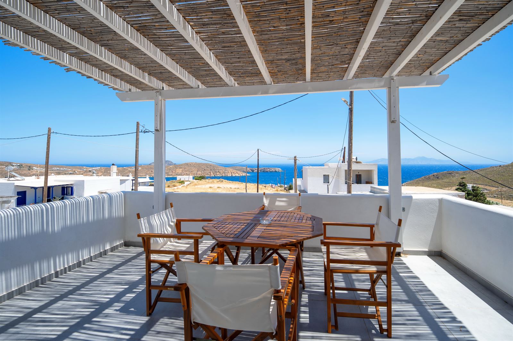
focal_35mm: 14
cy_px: 170
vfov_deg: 81.1
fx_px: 199
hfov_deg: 104.3
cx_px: 256
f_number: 8
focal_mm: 14
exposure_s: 1/320
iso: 100
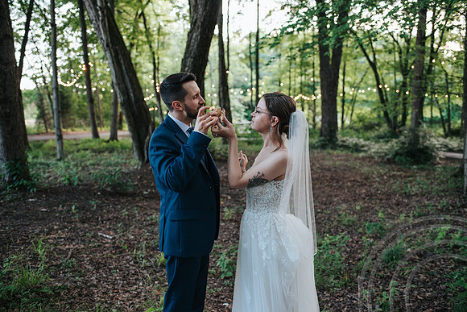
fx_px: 454
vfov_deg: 37.9
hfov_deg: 54.4
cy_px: 156
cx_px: 234
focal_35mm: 35
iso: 1000
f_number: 2.8
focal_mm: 35
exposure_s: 1/250
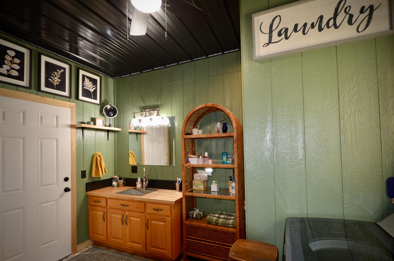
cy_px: 130
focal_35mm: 15
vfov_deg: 77.1
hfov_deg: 100.5
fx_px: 164
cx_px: 197
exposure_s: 1/60
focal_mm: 10
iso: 500
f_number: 3.5
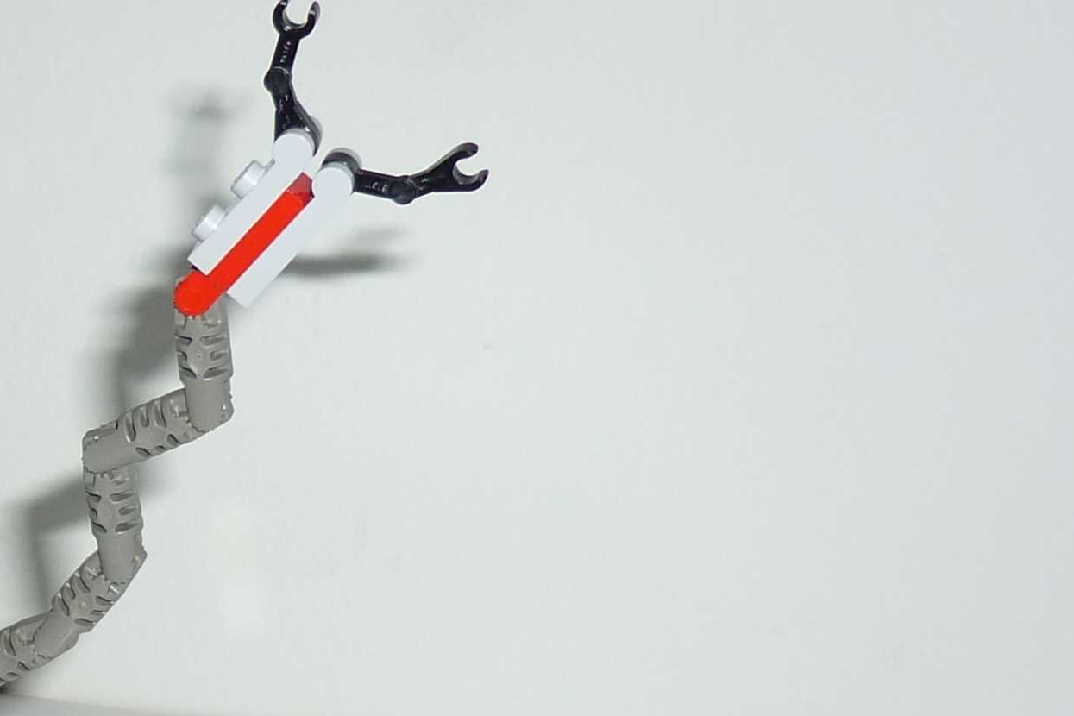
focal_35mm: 90
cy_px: 600
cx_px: -171
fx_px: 2685
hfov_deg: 21.2
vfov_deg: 15.1
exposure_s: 1/30
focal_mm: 5.5
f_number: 2.8
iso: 100
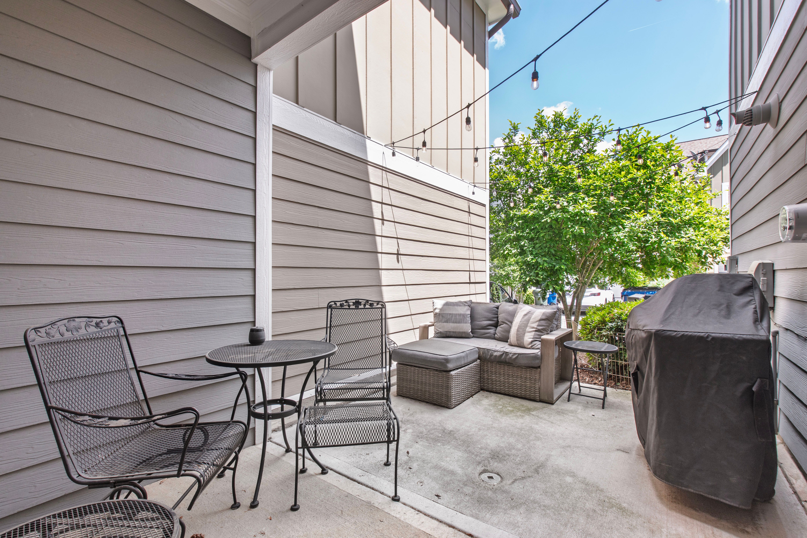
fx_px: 336
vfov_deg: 77.3
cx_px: 404
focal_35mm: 15
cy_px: 269
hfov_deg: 100.4
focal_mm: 10
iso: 100
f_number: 8
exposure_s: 1/40
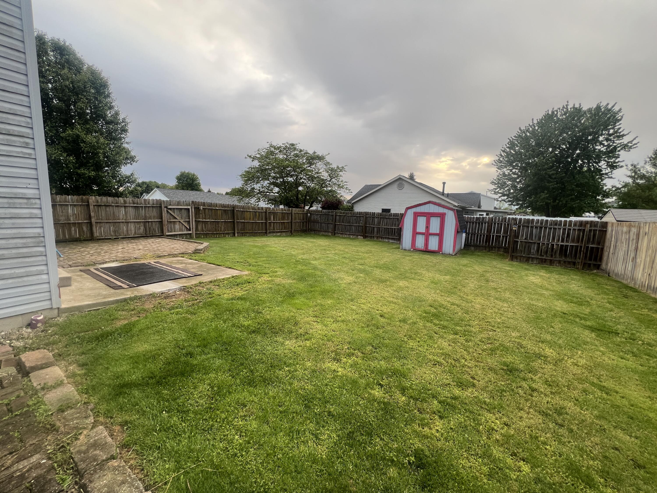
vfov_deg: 89.9
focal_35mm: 13
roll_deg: -1.9
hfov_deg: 106.2
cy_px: 246
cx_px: 328
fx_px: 247
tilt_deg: -7.5
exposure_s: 1/99
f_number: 1.8
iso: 50
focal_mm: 1.57
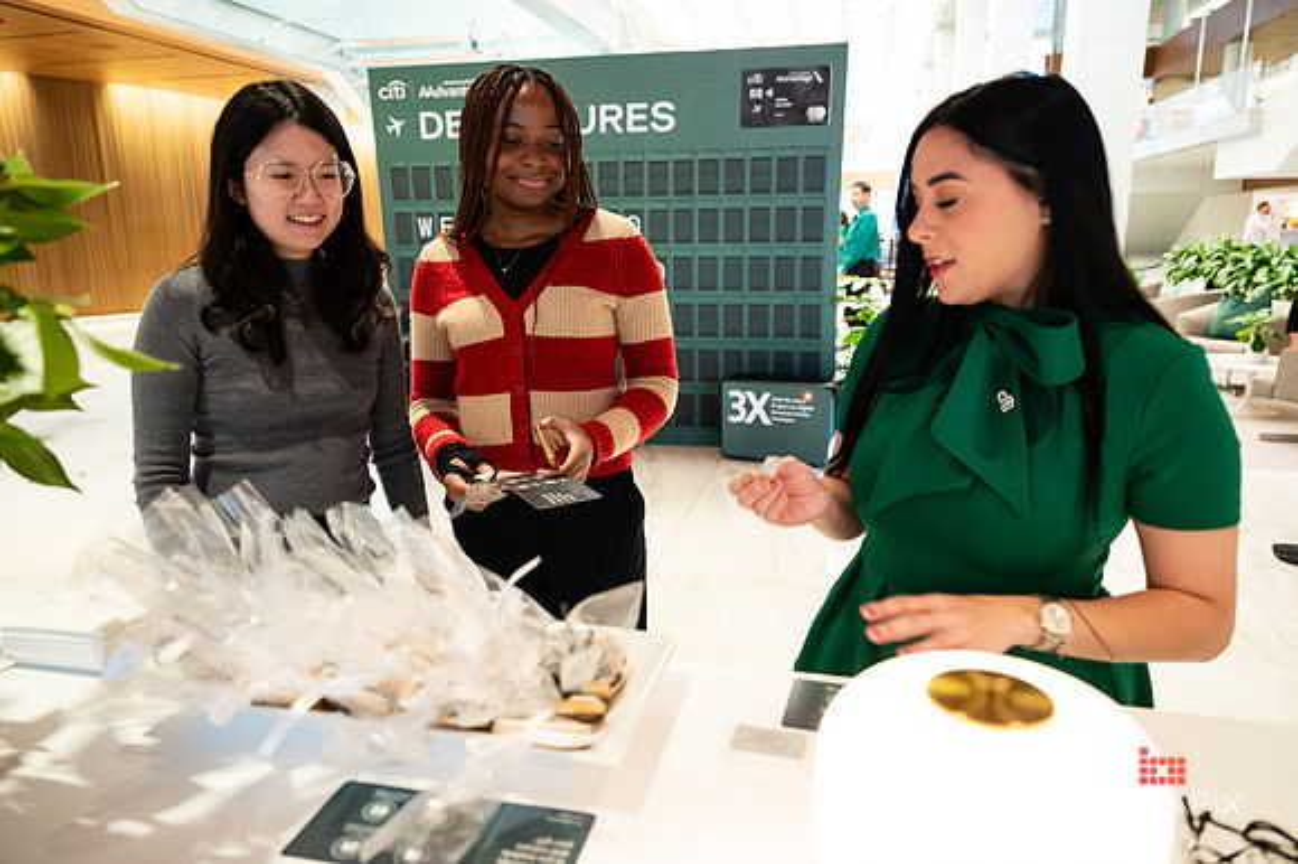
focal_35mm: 25
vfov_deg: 52.0
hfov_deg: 72.5
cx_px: 645
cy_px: 435
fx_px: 885
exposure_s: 1/160
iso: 2500
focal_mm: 24
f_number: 3.2
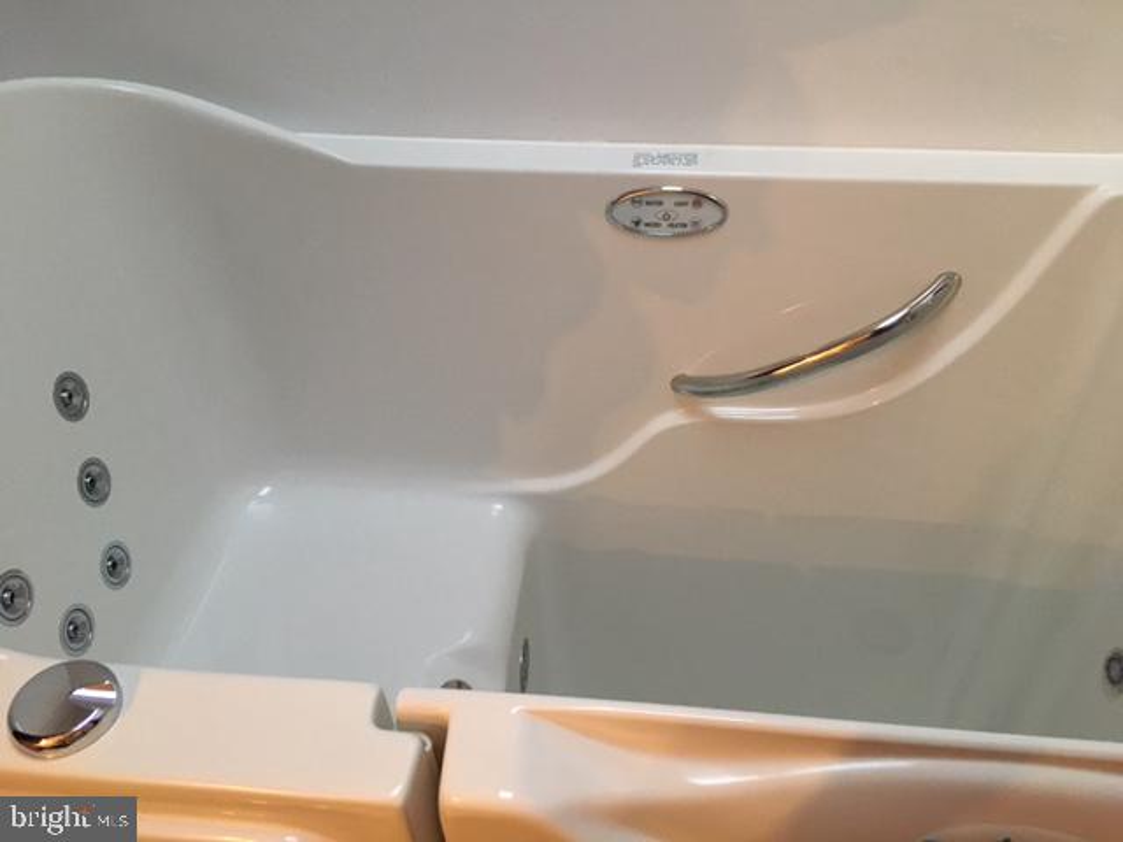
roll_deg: -0.2
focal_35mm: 29
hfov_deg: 61.7
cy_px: 421
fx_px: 941
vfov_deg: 48.2
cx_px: 562
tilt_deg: -39.6
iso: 160
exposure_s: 1/30
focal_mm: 4.15
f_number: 2.2
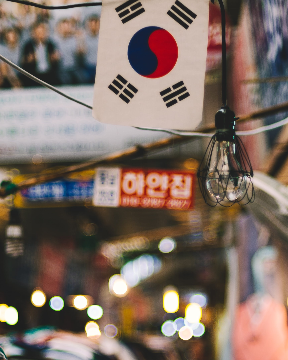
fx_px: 1140
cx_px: 152
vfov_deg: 17.8
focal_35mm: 107
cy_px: 268
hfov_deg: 14.4
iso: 100
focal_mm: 50
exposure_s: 1/640
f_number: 1.4
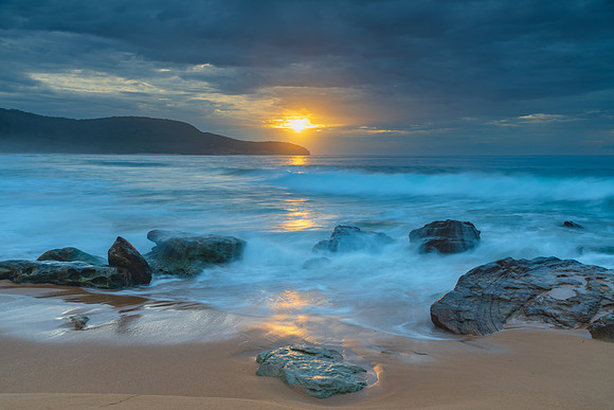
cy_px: 205
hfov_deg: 55.8
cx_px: 307
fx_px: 580
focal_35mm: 34
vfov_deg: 38.9
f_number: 9
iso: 31
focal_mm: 34
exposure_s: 1.3
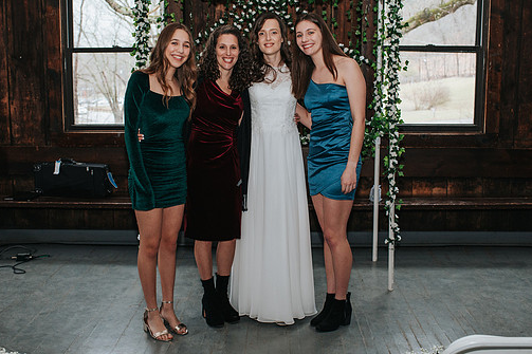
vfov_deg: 30.5
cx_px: 256
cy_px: 166
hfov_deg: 44.5
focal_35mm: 44
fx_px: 650
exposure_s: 1/200
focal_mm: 35
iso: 1000
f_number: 4.5
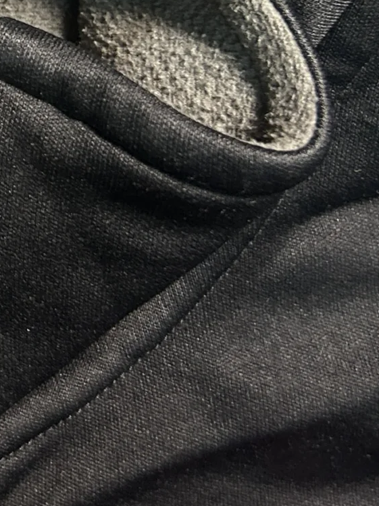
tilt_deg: -58.4
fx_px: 1299
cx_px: -109
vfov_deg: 21.4
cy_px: 24
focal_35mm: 89
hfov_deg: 15.8
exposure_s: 1/50
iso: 400
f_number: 1.5
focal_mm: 5.7
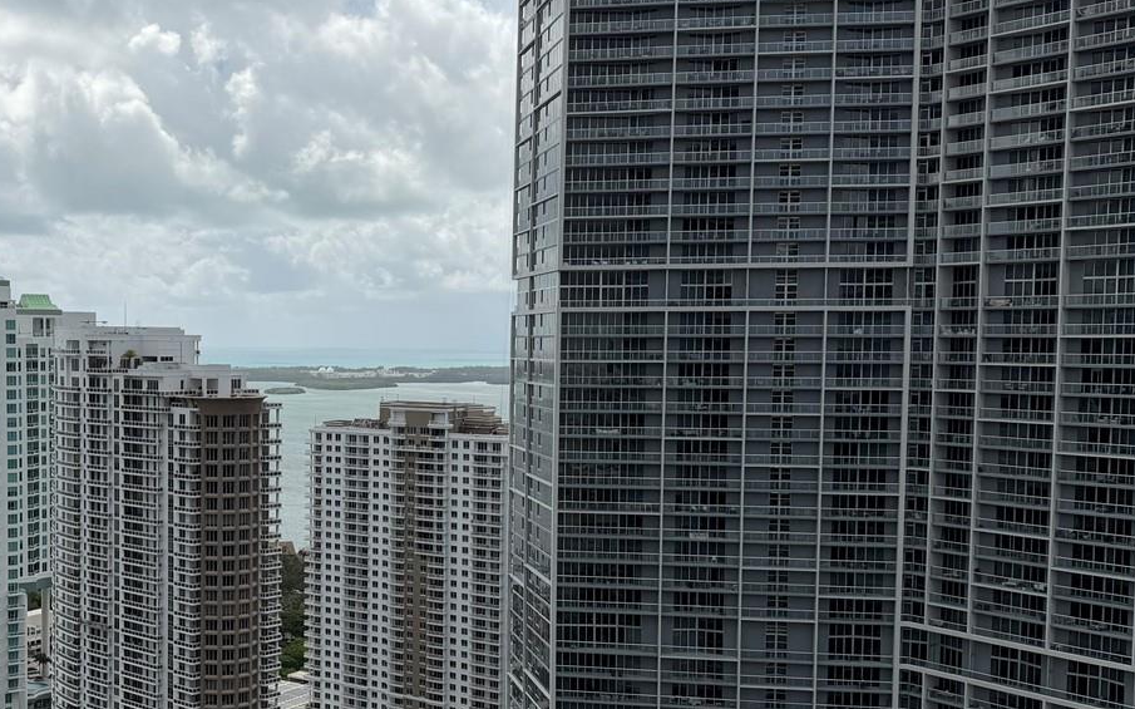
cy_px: 424
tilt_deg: -3.9
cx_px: 288
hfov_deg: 43.0
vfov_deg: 28.5
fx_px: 1392
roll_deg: +0.0
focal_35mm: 45
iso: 80
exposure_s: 1/10309
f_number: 1.78
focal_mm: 6.76
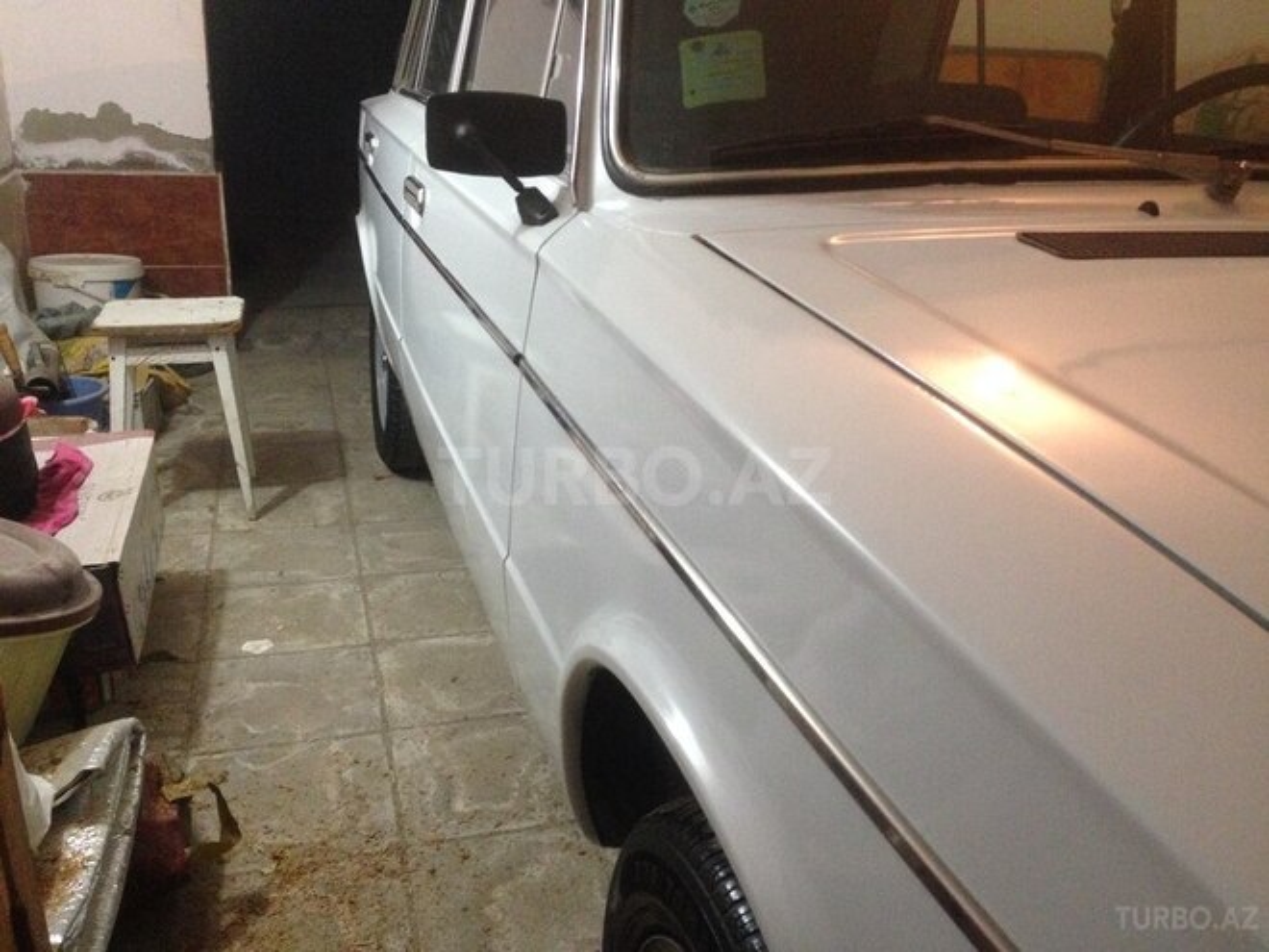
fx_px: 1210
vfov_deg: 42.9
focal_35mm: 33
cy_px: 476
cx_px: 634
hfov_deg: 55.4
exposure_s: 1/20
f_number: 2.4
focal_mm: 4.12
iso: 320
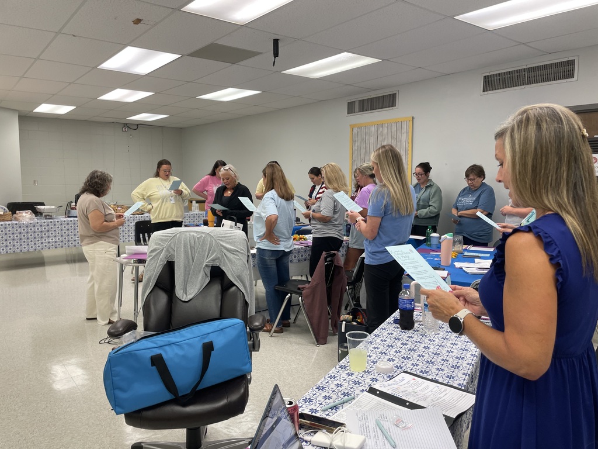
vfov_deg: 53.1
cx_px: 299
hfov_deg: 67.3
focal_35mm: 26
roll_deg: -0.2
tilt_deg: -5.2
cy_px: 224
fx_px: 449
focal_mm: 4.2
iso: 64
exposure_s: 1/61
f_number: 1.6
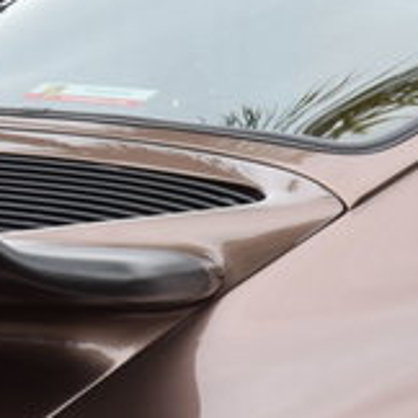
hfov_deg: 4.4
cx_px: 911
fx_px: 5356
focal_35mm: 392
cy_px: 424
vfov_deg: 4.5
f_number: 13
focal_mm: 65
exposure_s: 1/40
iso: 640
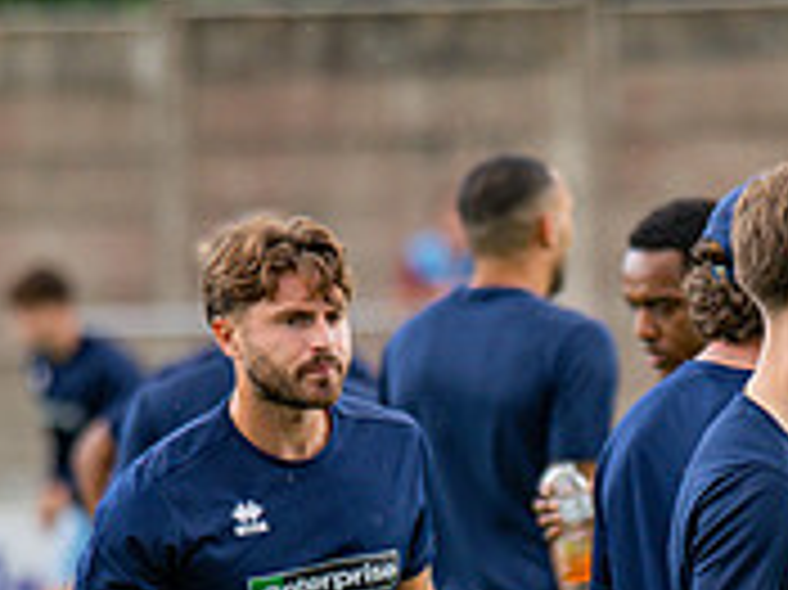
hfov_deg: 3.2
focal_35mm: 614
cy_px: 565
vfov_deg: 2.4
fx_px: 13968
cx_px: 549
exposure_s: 1/1600
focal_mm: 135
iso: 400
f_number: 1.8
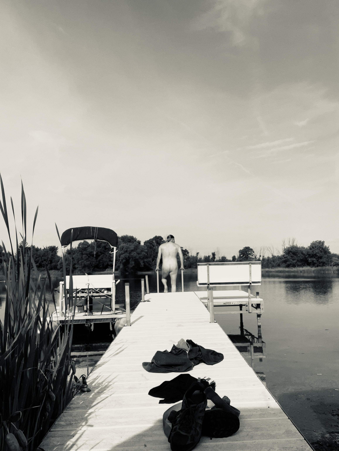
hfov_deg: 46.8
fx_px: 392
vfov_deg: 60.0
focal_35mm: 30
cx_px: 170
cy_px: 226
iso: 25
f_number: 2.2
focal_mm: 2.71
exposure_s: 1/2070
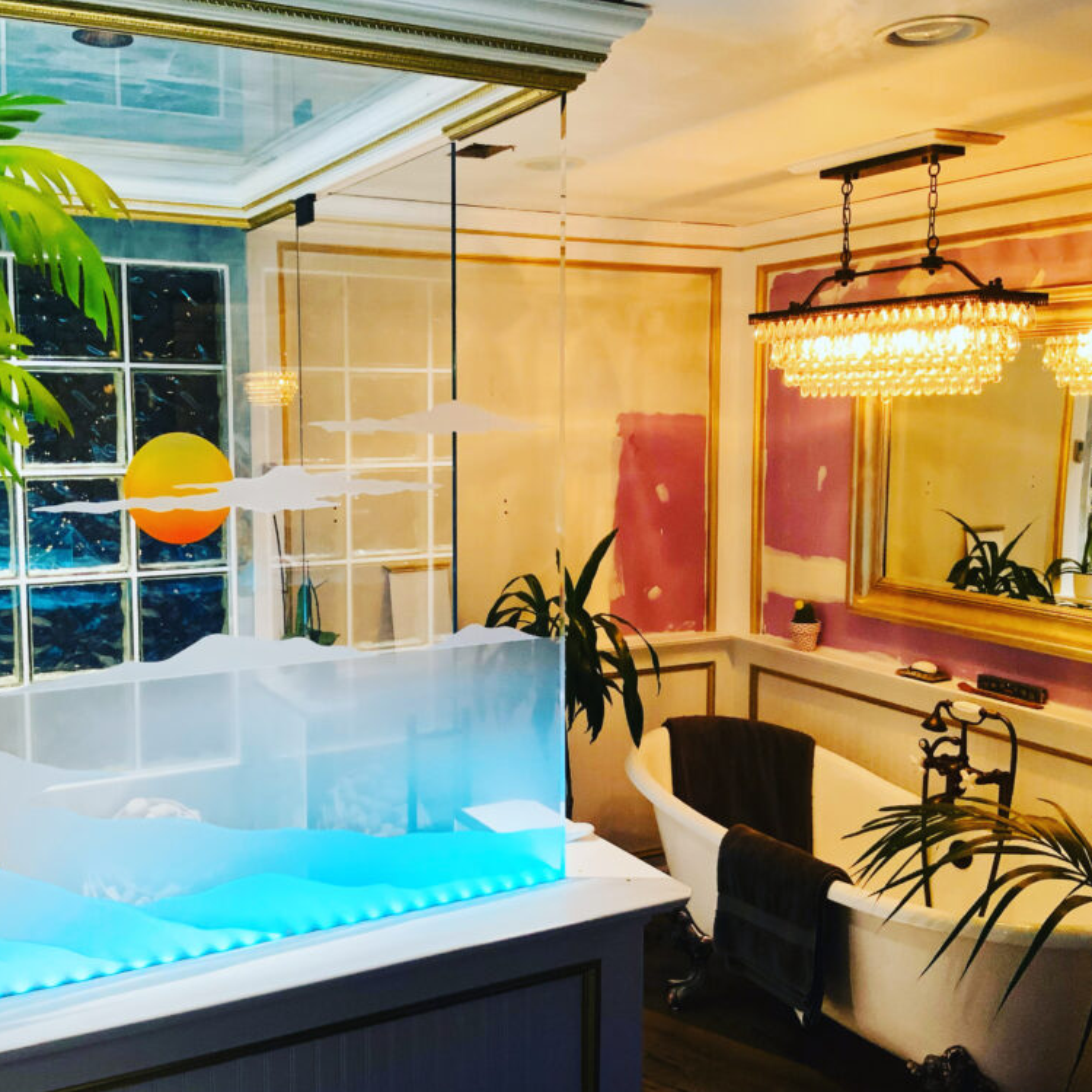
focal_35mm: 35
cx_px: 473
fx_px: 1249
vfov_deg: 47.2
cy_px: 536
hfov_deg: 47.1
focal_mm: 3
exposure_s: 1/40
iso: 200
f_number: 1.8
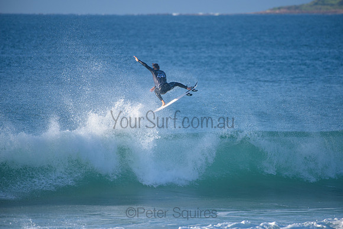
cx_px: 172
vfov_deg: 2.7
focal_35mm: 515
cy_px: 114
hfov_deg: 4.0
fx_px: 4906
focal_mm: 500
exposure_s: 1/2000
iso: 360
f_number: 5.6
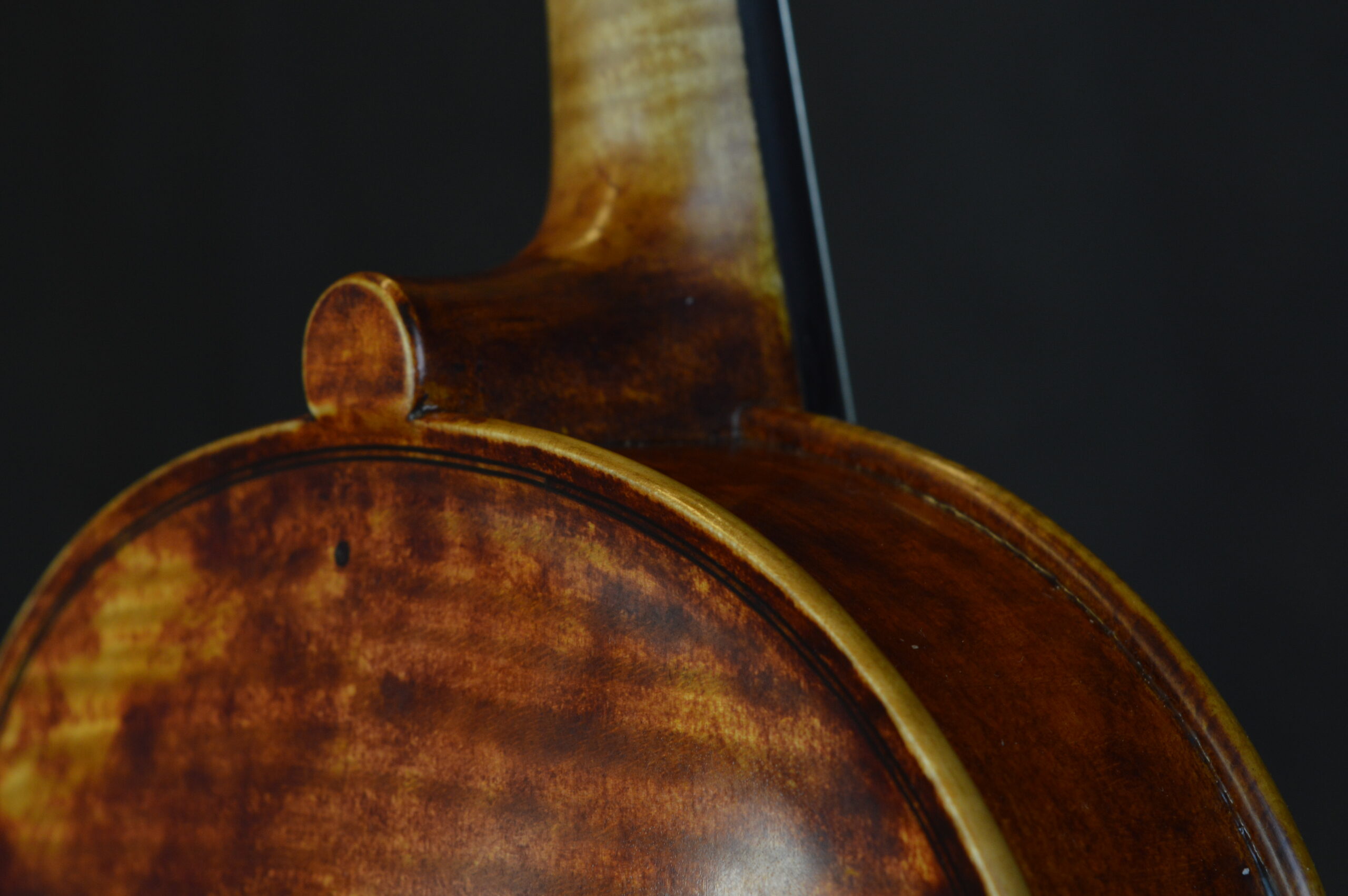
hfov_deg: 24.6
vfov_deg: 16.5
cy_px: 448
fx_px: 3086
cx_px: 674
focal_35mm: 82
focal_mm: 55
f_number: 9
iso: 400
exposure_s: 1/80
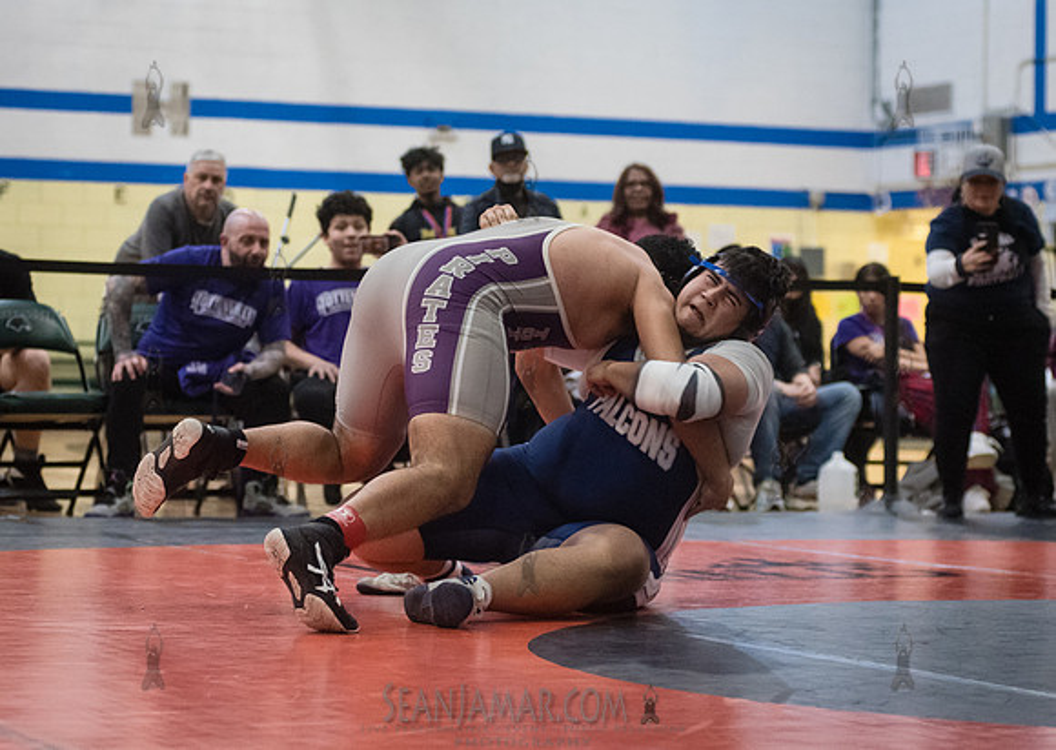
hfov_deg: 18.9
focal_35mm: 106
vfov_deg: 13.5
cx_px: 504
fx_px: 3175
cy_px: 328
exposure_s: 1/500
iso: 8000
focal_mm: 80
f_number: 3.5
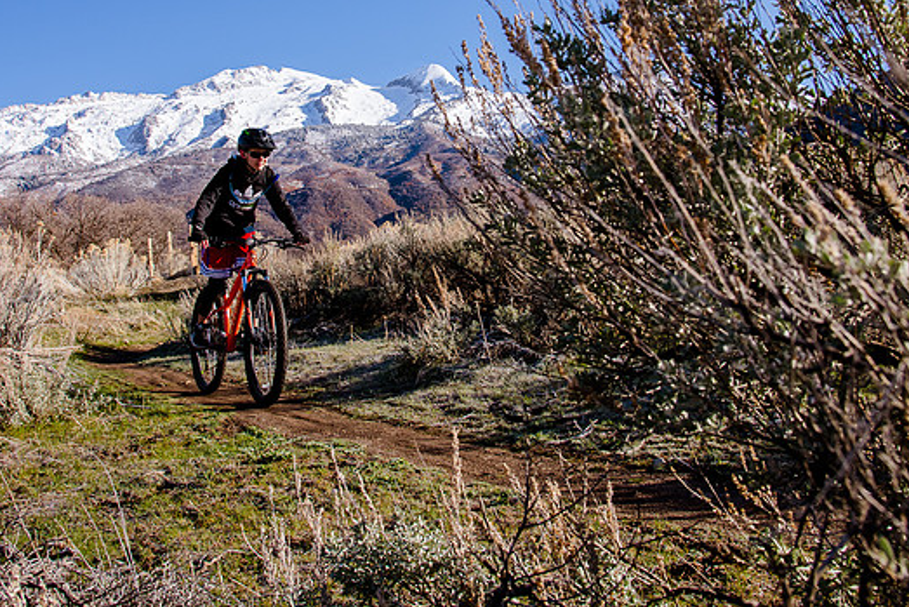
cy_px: 163
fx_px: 960
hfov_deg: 50.6
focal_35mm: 38
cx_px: 410
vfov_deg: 34.4
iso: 250
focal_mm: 24
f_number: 10
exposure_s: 1/320
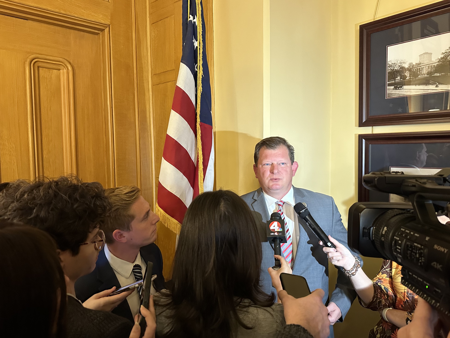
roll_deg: +3.0
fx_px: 312
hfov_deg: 71.6
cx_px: 225
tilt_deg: -3.3
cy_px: 169
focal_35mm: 24
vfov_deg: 56.8
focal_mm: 6.86
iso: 500
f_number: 1.78
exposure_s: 1/60
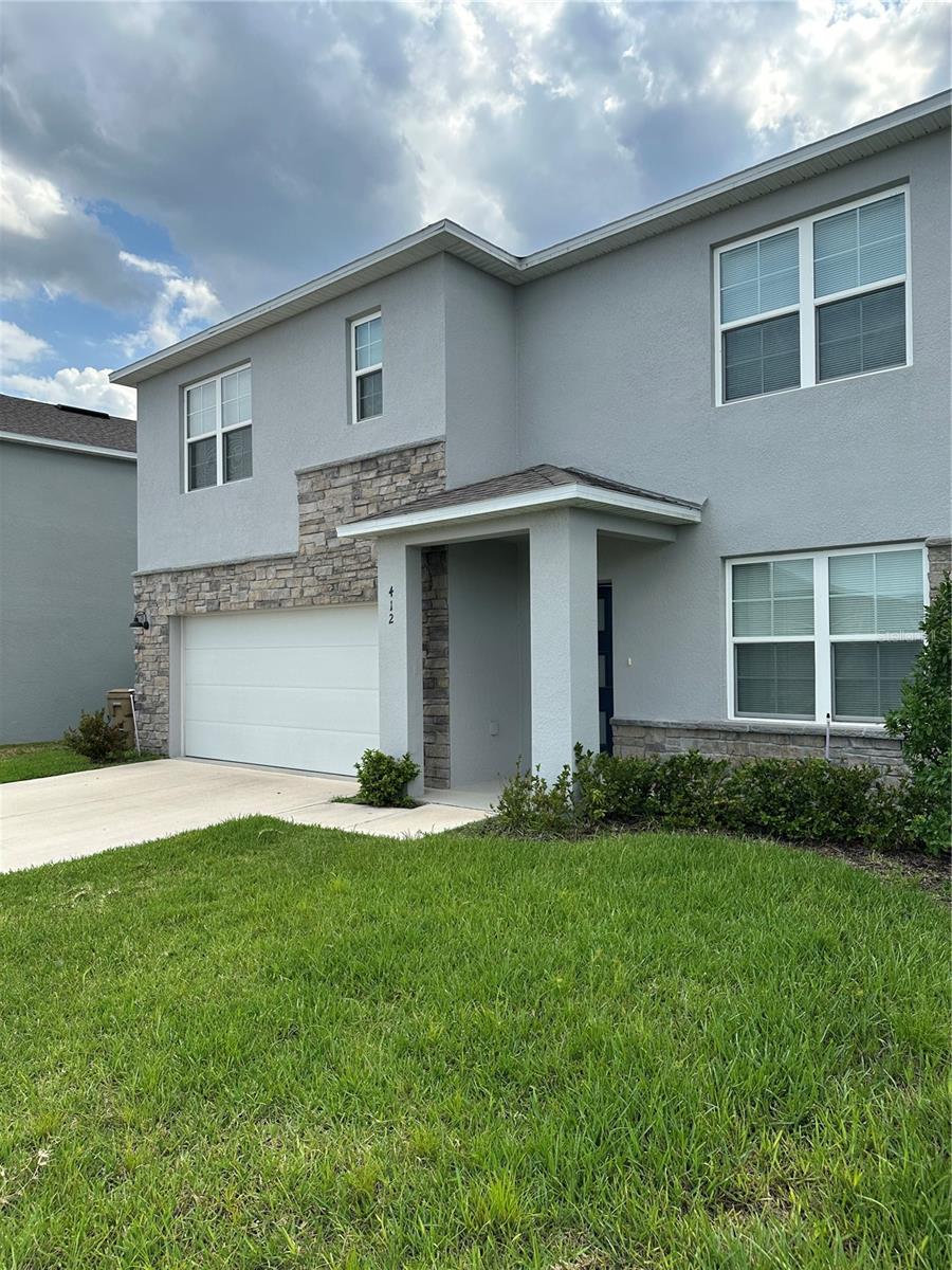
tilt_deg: +1.1
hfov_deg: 56.8
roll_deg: -0.2
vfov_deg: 71.6
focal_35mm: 24
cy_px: 635
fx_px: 880
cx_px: 476
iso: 80
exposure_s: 1/2353
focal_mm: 6.86
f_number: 1.78
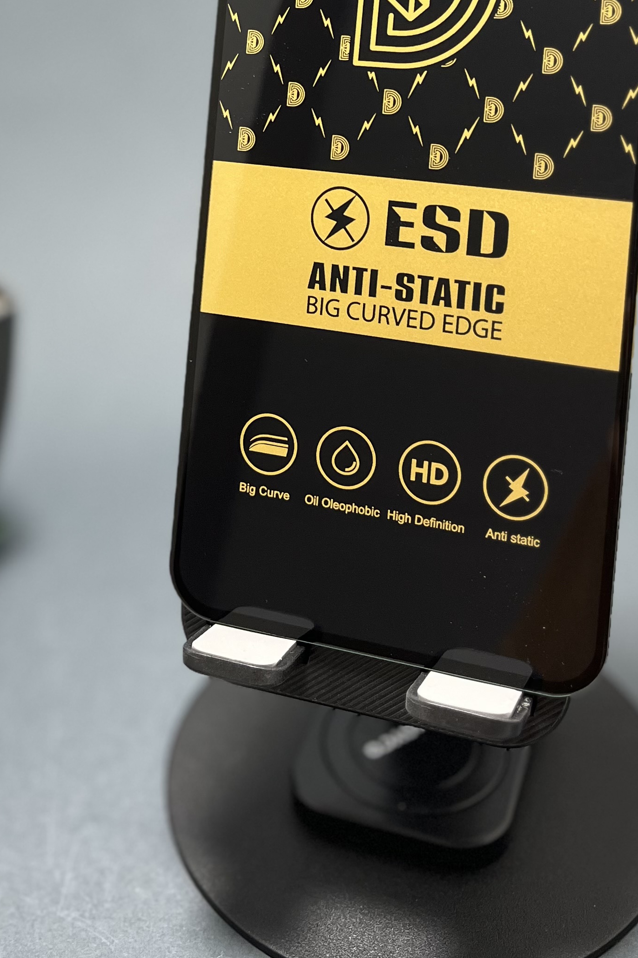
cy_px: 104
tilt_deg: -20.5
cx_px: 215
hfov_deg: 25.4
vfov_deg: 35.4
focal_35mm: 53
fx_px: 1409
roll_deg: +2.0
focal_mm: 5.1
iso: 80
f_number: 1.6
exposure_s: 1/100
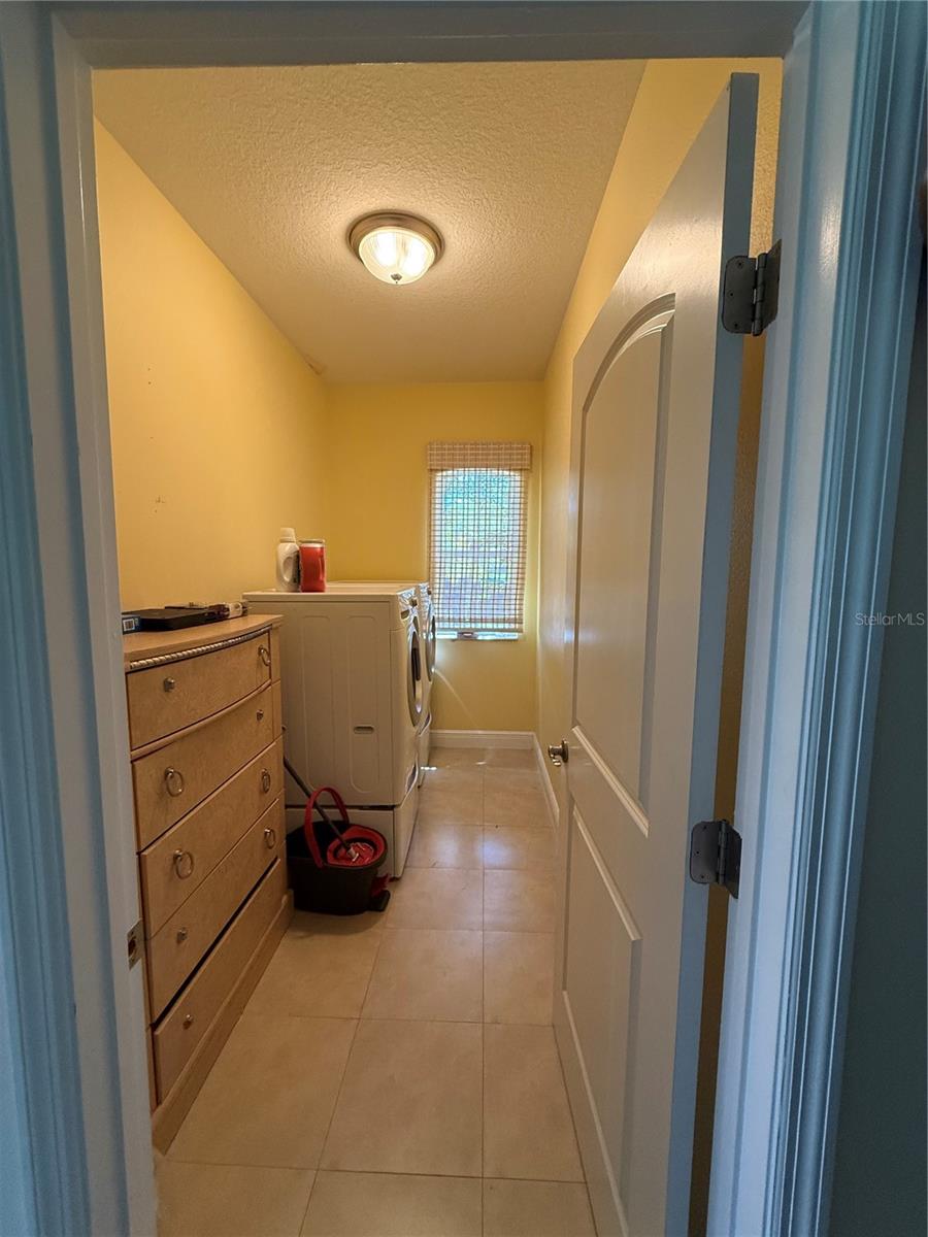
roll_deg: -0.5
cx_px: 464
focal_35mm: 14
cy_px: 618
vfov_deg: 102.1
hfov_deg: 85.7
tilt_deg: -5.6
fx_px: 500
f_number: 2.2
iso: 320
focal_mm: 2.22
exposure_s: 1/74
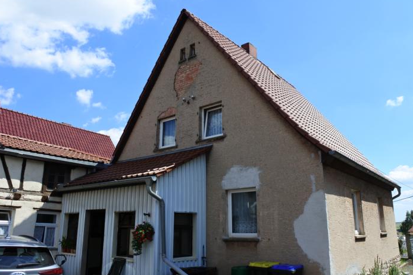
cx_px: 208
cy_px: 135
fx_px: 321
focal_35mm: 28
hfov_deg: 65.5
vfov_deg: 46.4
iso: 160
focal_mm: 10
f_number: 5
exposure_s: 1/800
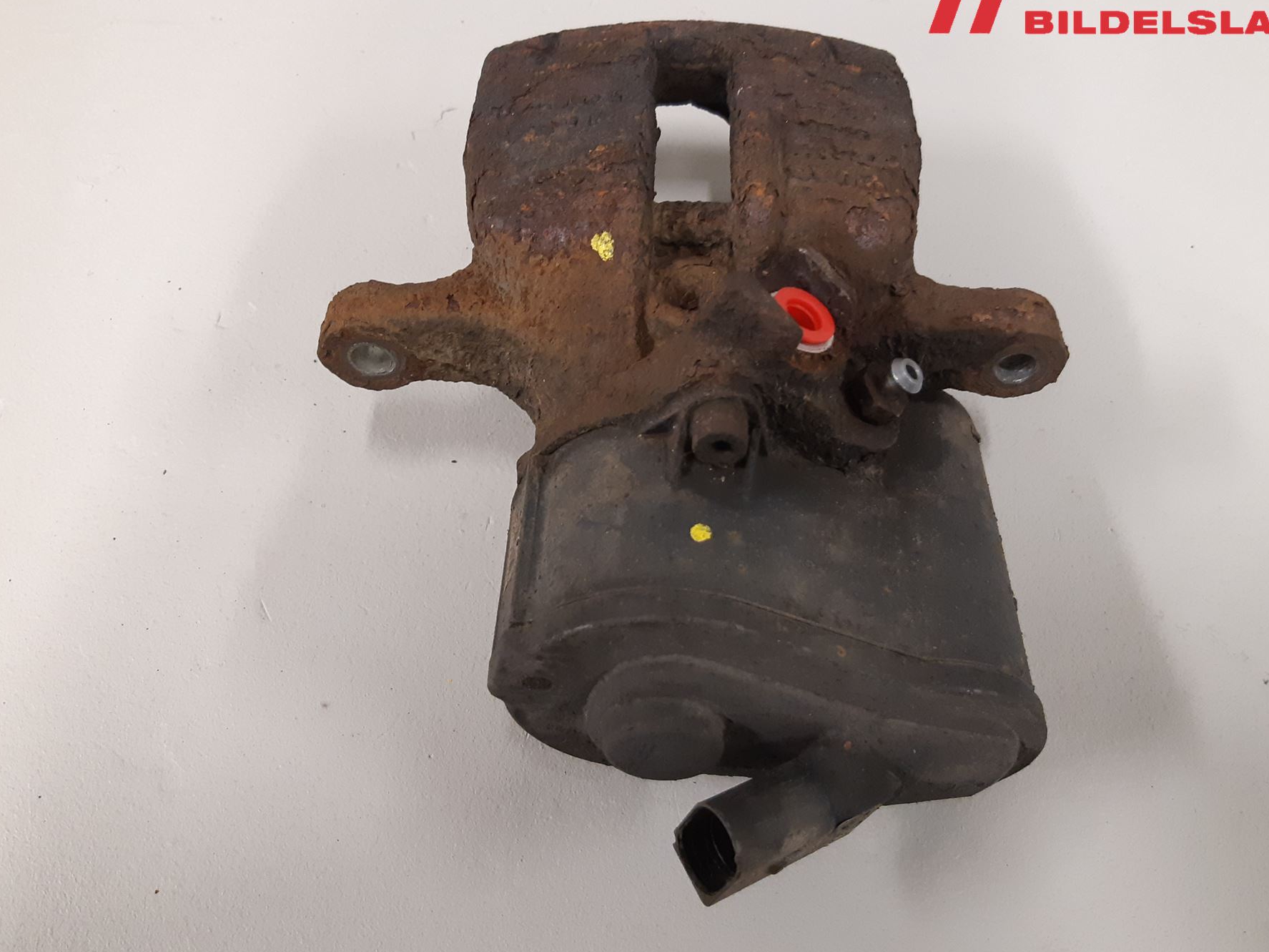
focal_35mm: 30
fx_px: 1100
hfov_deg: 60.0
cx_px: 636
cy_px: 462
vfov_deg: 46.8
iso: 250
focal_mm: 3.93
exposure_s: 1/50
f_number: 1.7
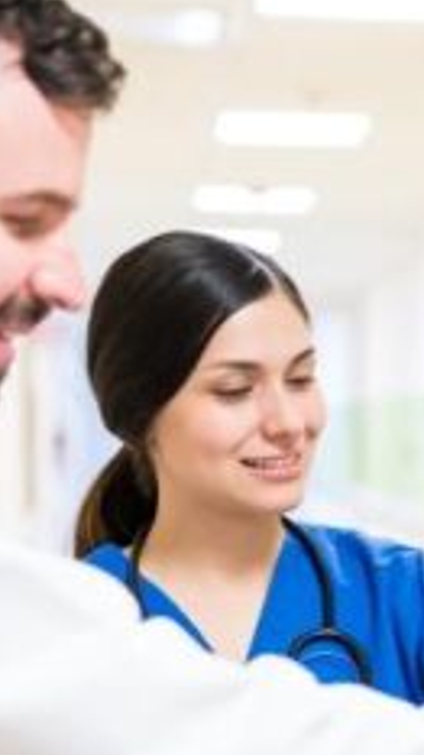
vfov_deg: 17.6
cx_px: 693
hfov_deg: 9.6
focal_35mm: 121
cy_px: 531
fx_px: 2419
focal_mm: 35
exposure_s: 1/100
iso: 800
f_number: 1.8
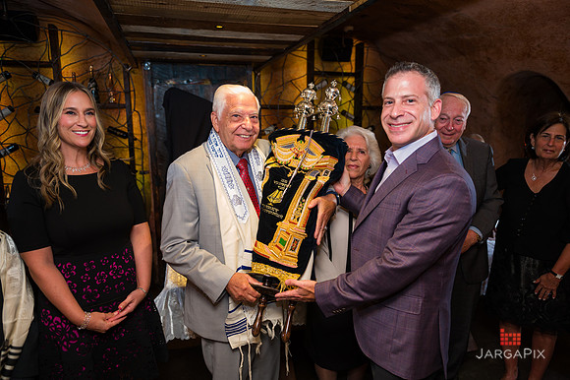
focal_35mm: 24
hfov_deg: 73.7
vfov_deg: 53.0
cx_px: 285
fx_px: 380
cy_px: 190
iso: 1250
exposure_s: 1/200
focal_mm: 24
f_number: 3.2
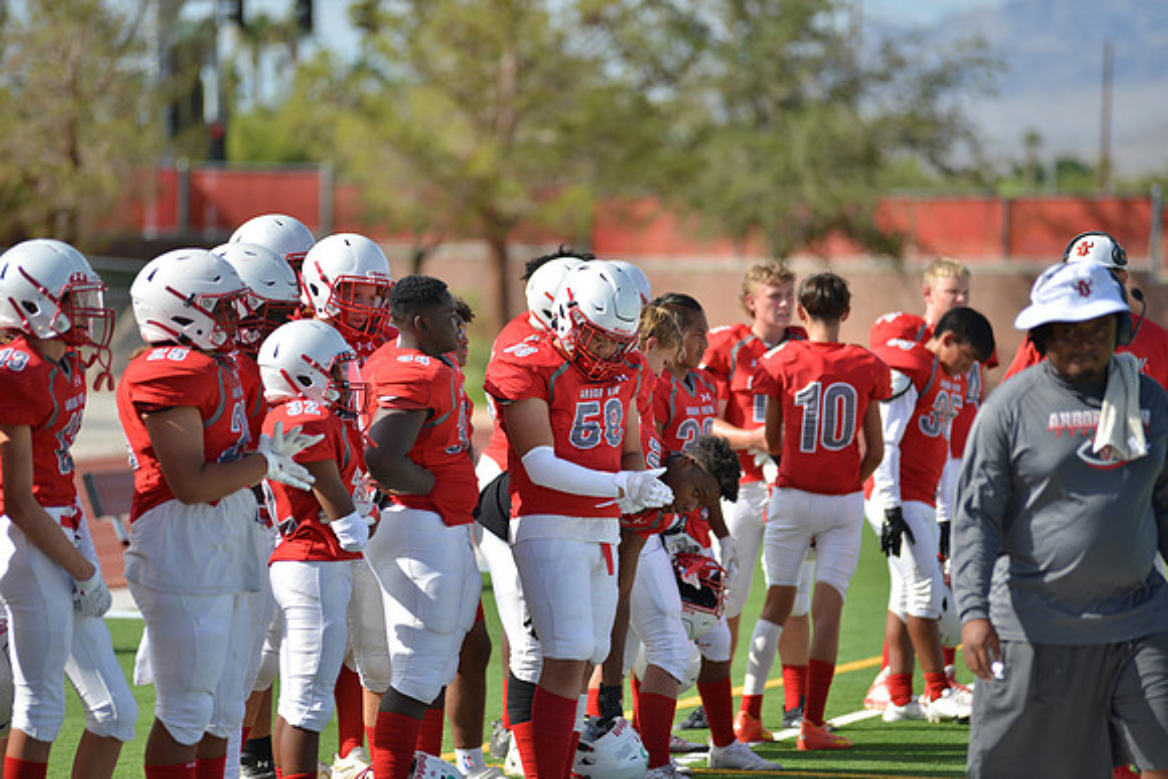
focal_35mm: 200
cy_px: 390
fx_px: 6490
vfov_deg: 6.9
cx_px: 584
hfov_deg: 10.3
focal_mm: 200
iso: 100
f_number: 2.8
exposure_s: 1/1600
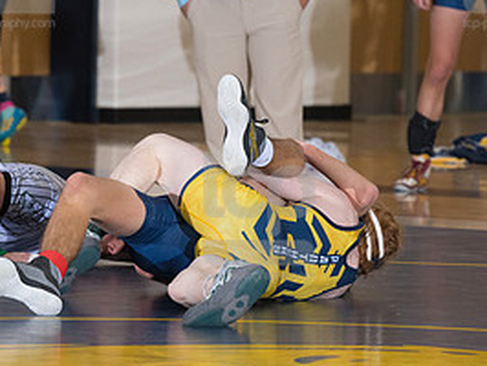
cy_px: 217
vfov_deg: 3.6
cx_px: 260
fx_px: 5900
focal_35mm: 419
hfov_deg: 4.7
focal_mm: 200
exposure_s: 1/250
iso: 1250
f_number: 5.6
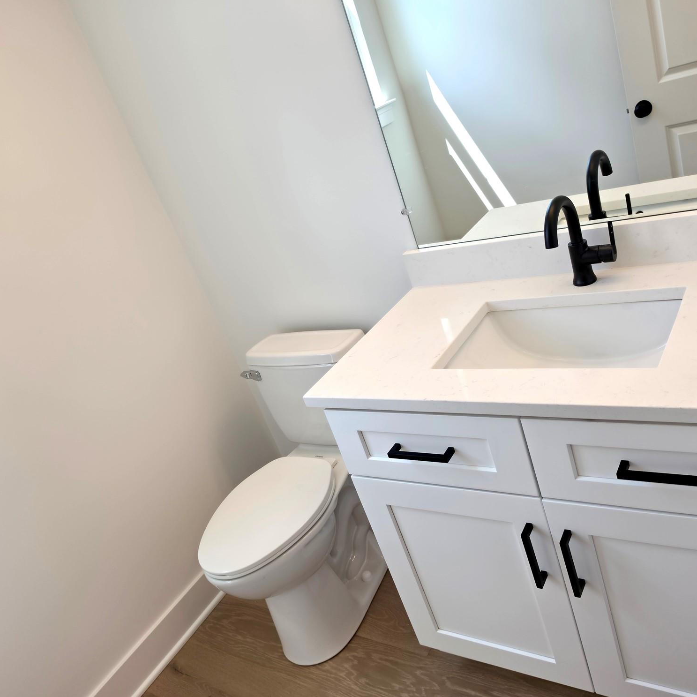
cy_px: 349
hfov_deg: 57.3
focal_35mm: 28
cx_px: 366
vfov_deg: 57.3
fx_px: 638
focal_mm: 6.5
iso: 20
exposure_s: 1/120
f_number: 1.4
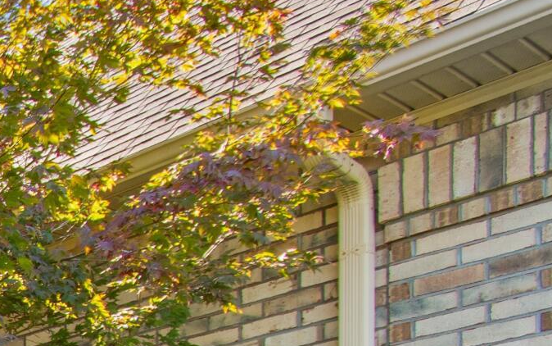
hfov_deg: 19.9
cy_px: 676
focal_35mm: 68
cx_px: -492
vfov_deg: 15.6
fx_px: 1023
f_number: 4.5
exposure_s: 1/80
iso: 100
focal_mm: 10
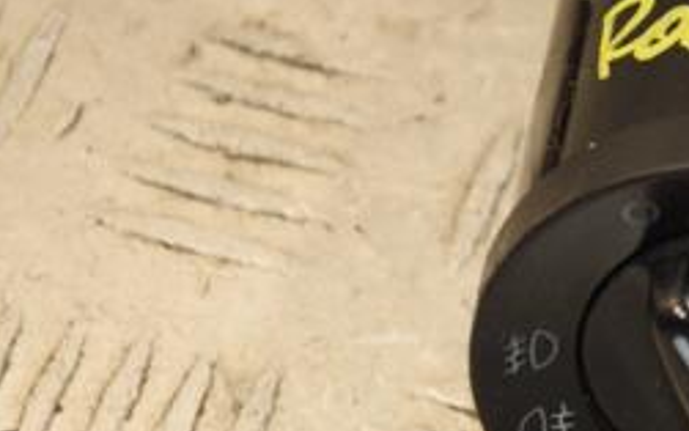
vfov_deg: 3.4
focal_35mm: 383
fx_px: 7197
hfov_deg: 5.5
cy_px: 233
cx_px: 755
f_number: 5.6
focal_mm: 105
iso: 800
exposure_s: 1/200
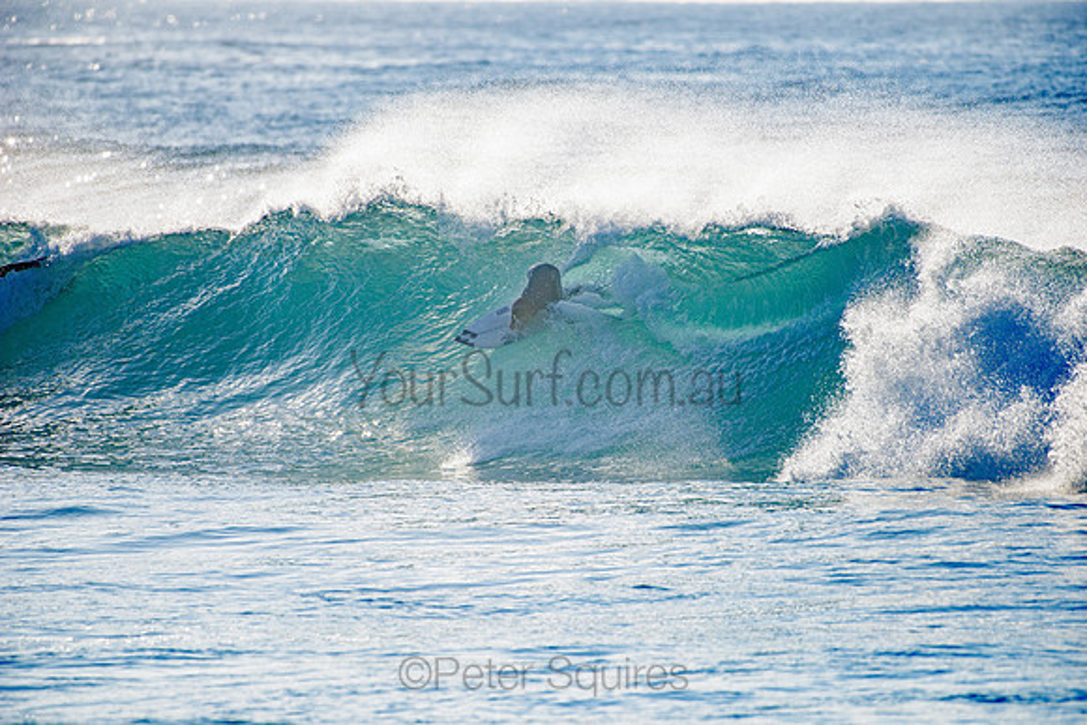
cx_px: 544
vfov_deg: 2.8
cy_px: 362
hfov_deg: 4.1
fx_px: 15100
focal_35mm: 500
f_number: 5.6
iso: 110
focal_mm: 500
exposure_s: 1/2000
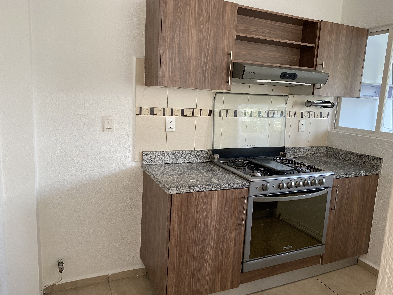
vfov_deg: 53.1
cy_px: 148
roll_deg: -3.6
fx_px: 295
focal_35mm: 26
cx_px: 196
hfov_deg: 67.3
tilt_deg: -9.7
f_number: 1.8
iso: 160
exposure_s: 1/60
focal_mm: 4.25
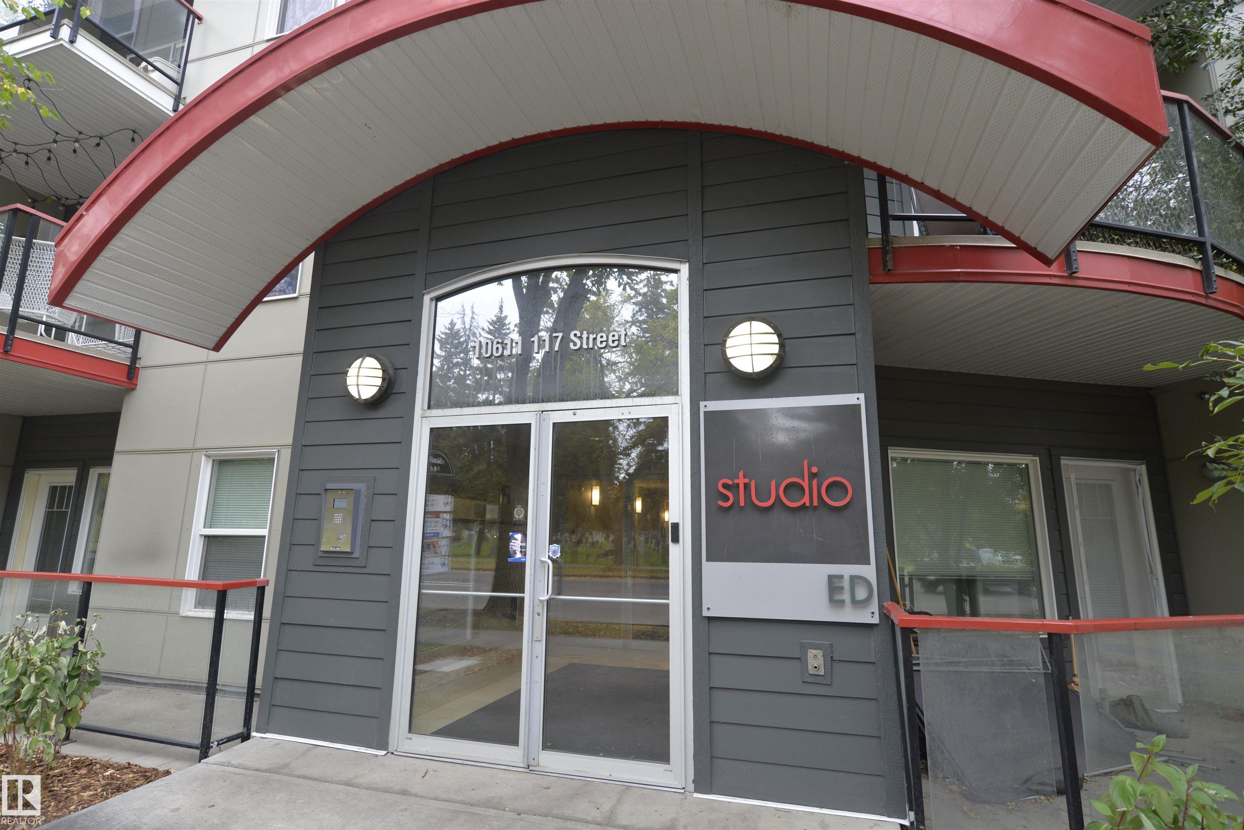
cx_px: 622
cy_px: 415
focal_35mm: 18
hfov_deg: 90.0
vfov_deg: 67.4
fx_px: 622
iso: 400
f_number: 5.6
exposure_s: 1/125
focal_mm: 18
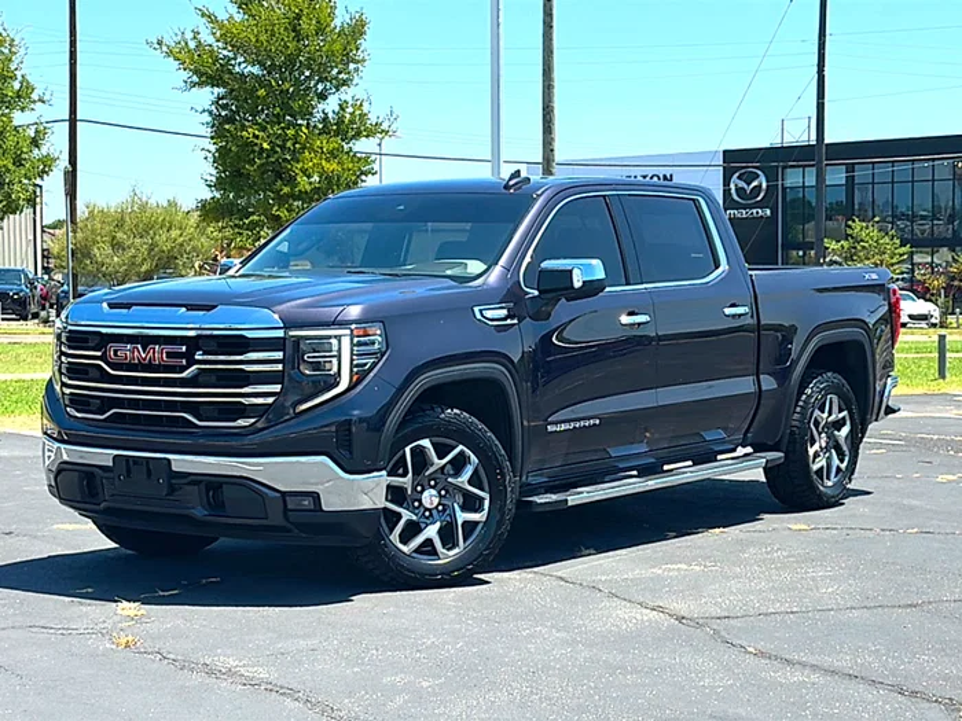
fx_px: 1695
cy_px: 360
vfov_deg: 24.0
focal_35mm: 61
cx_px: 481
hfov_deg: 31.7
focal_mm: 6.86
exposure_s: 1/2315
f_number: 1.78
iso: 80
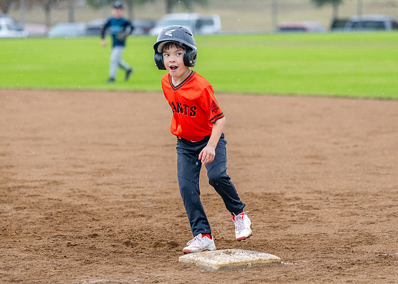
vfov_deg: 8.3
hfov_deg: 11.6
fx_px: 1951
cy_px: 129
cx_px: 187
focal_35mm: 173
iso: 1600
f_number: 2.8
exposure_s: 1/1000
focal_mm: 127
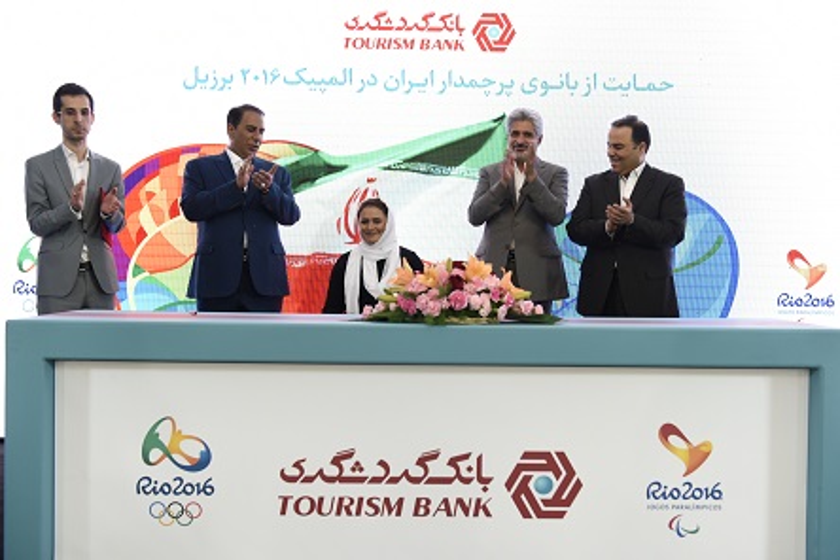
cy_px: 280
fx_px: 887
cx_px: 420
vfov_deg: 35.1
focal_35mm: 38
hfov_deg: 50.7
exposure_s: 1/80
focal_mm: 38
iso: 1250
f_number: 3.5
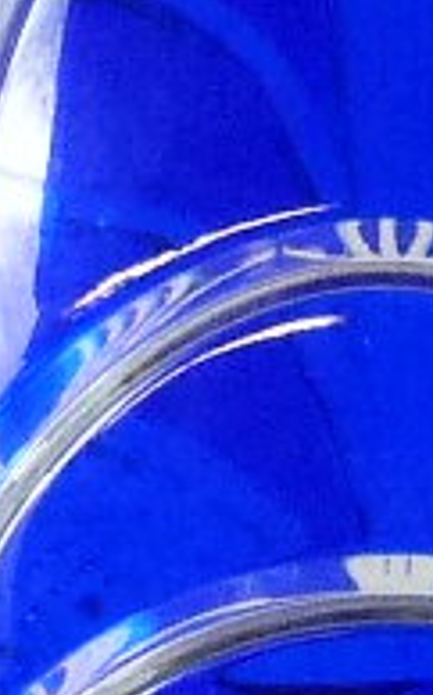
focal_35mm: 391
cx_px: 562
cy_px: 974
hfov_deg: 3.3
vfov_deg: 5.3
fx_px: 7393
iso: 400
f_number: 3.1
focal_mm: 6.3
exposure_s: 1/30
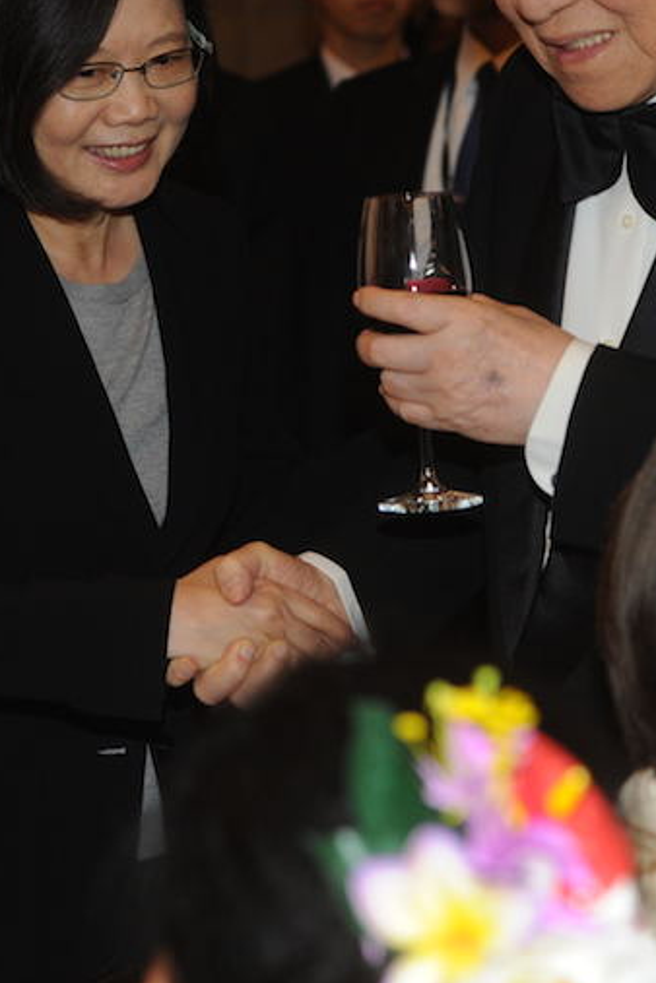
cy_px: 344
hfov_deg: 9.9
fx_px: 3772
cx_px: 42
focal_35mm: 138
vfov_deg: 14.8
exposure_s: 1/250
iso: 1600
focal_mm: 70
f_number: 4.5
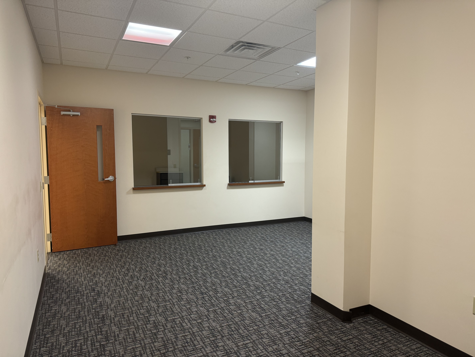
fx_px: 329
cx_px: 238
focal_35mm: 24
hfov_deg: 71.6
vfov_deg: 56.8
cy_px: 178
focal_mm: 6.8
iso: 250
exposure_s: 1/60
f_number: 1.8
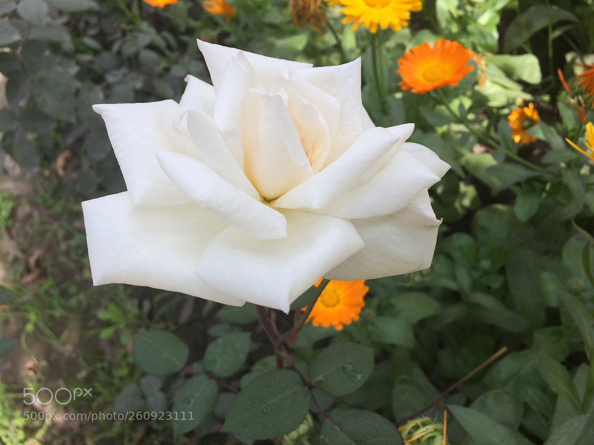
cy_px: 222
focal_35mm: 29
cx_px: 297
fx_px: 498
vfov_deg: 48.2
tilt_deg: -56.0
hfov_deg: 61.7
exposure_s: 1/695
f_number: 2.2
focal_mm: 4.15
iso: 32
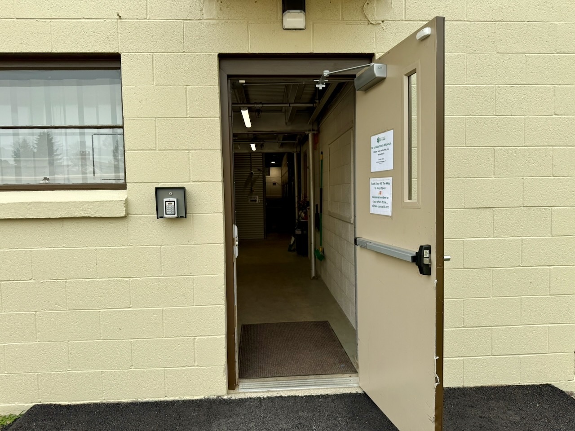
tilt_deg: -3.4
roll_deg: +1.0
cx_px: 288
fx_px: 399
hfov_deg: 71.6
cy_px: 216
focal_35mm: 24
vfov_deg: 56.8
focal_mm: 6.76
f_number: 1.78
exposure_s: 1/1493
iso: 80
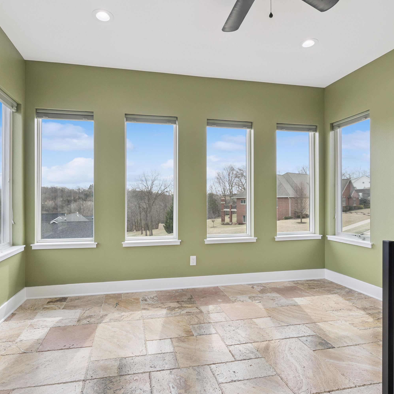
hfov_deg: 72.1
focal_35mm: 21
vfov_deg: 72.1
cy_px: 199
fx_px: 270
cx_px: 183
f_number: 10
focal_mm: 16
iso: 800
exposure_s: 1/400
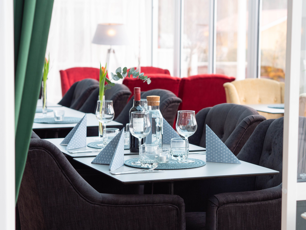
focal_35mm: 98
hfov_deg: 20.0
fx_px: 866
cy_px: 115
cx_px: 153
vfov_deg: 15.1
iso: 400
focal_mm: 45
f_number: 3.2
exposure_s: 1/200
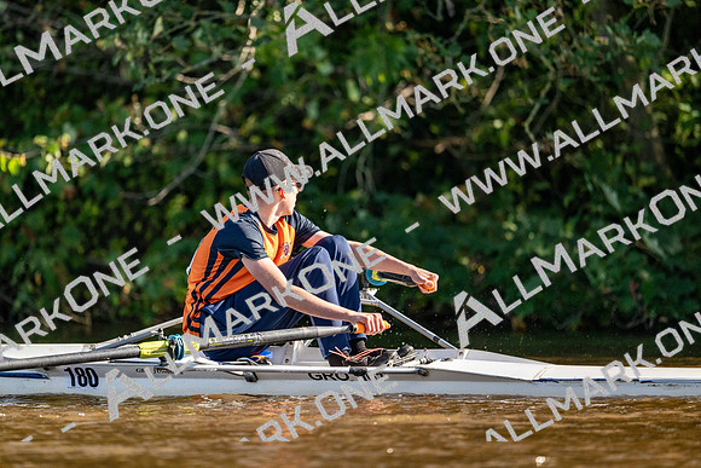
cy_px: 234
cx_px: 350
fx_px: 7790
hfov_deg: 5.2
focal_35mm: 400
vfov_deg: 3.4
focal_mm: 400
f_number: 4.5
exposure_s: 1/3200
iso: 1400
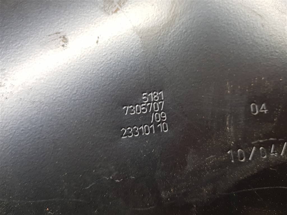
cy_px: 108
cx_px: 144
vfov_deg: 53.1
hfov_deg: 67.3
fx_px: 216
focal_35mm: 26
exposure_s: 1/50
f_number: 1.7
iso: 80
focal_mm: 4.2
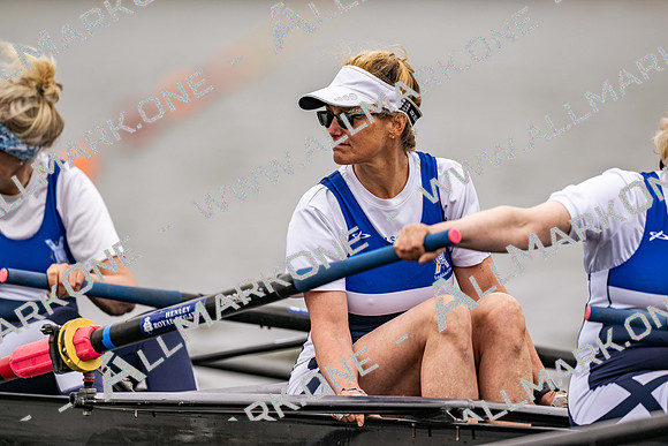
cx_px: 334
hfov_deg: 3.4
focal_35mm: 600
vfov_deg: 2.3
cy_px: 223
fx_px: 11135
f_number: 4
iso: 320
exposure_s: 1/2500
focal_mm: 600
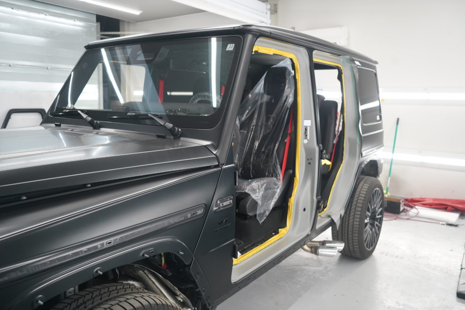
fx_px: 375
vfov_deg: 45.0
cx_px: 232
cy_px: 155
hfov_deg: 63.7
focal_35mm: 29
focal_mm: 29
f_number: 4
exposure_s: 1/160
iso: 2000
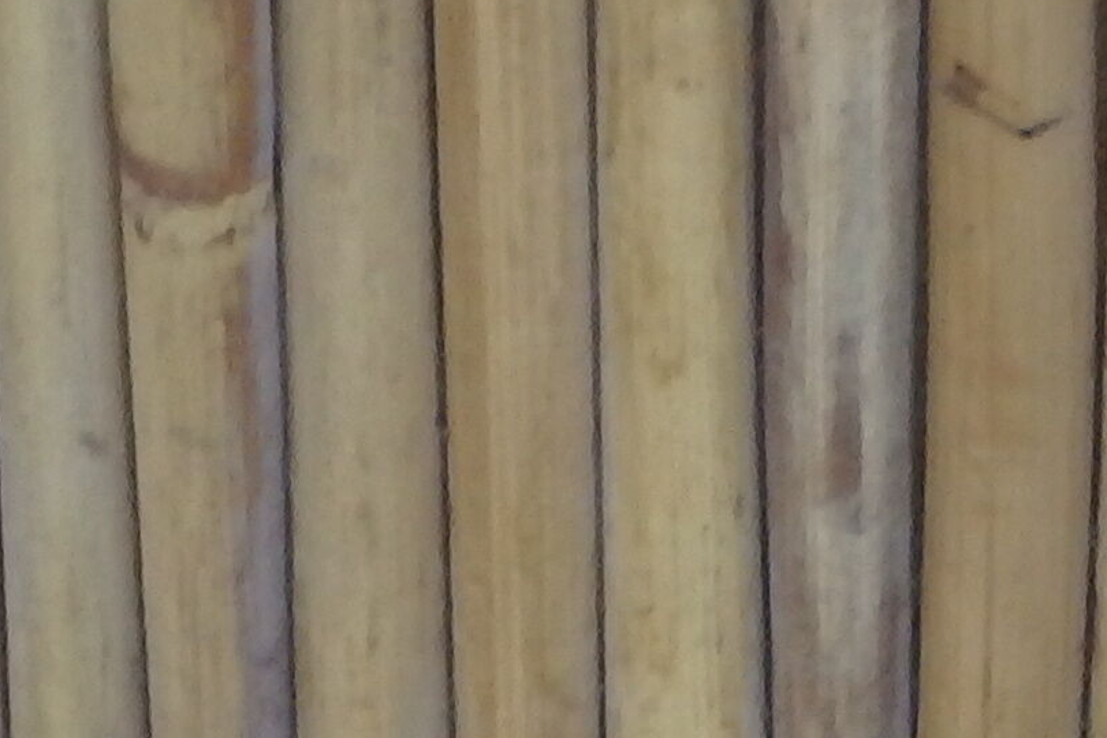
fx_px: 13283
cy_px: 1952
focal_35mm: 432
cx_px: 409
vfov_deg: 3.1
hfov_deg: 4.8
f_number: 4.5
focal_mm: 13.1
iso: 160
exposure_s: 1/80
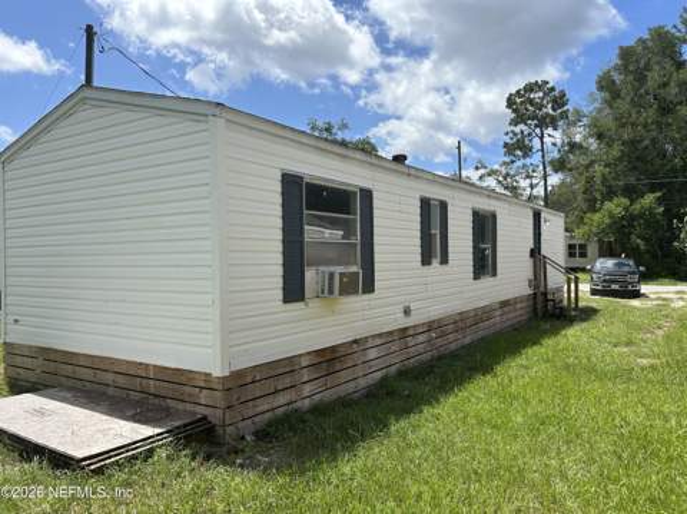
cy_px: 257
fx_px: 515
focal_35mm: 26
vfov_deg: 53.0
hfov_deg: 67.4
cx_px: 344
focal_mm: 5.7
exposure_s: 1/4630
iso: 50
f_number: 1.5
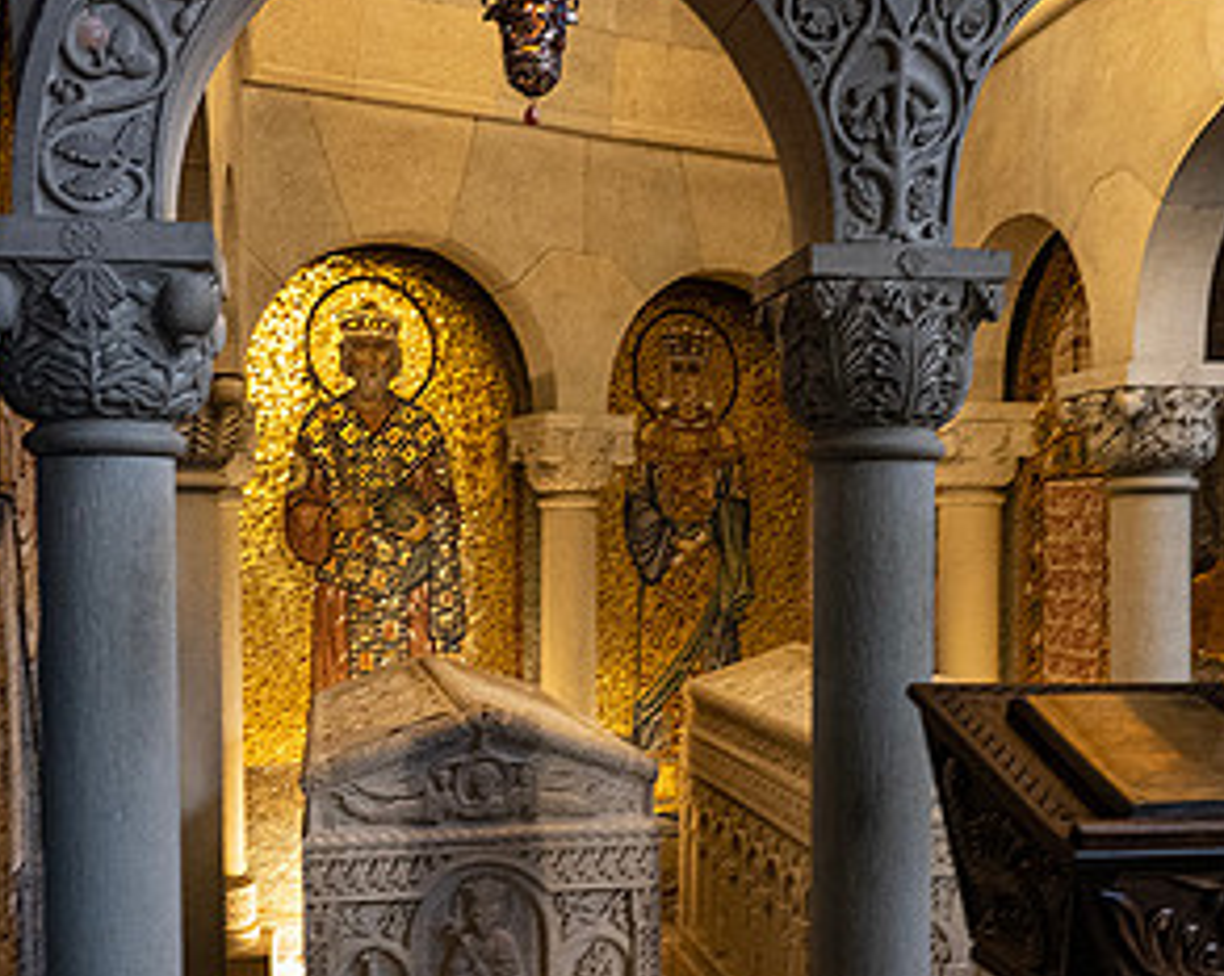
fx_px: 1520
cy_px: 612
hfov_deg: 43.9
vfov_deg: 35.4
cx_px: 604
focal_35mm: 42
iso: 1000
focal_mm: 10.83
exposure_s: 1/8
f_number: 3.2
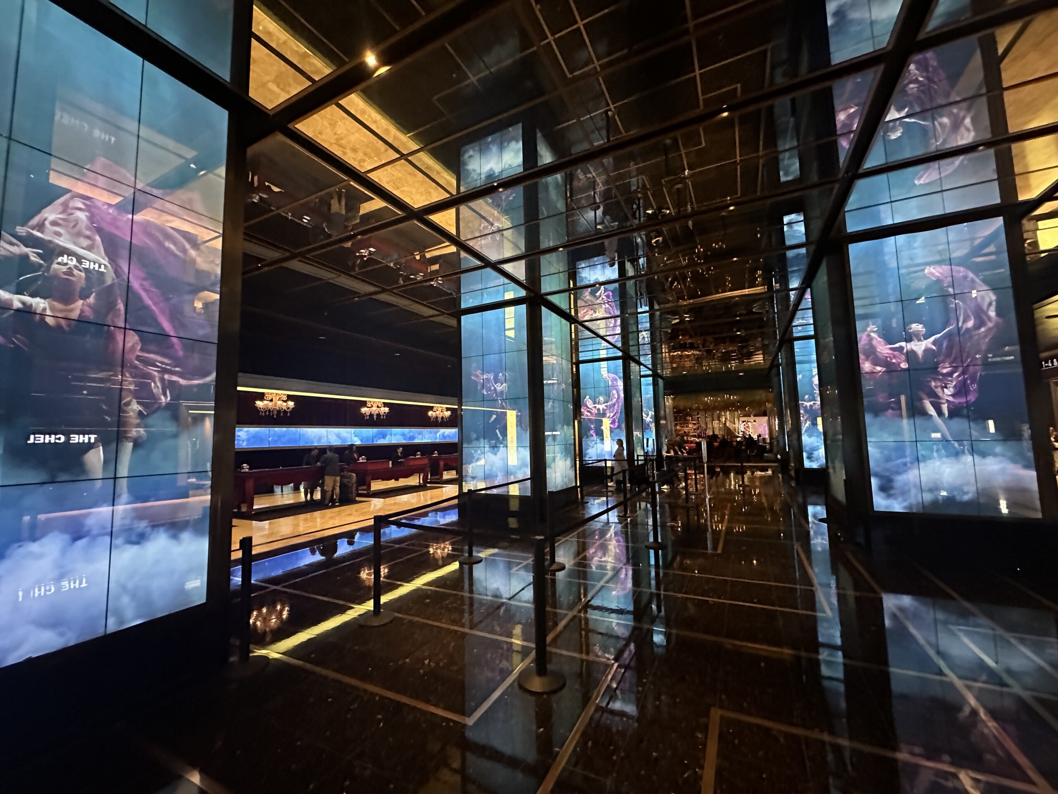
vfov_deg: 85.7
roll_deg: +1.3
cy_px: 397
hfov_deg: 102.1
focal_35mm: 14
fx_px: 428
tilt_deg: +4.6
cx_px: 529
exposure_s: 1/40
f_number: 2.2
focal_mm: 2.22
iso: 1250
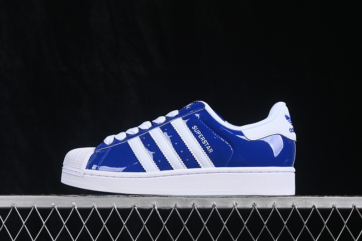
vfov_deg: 18.2
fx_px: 754
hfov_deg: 27.0
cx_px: 181
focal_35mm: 75
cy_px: 120
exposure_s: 1/80
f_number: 8
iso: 160
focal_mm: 50
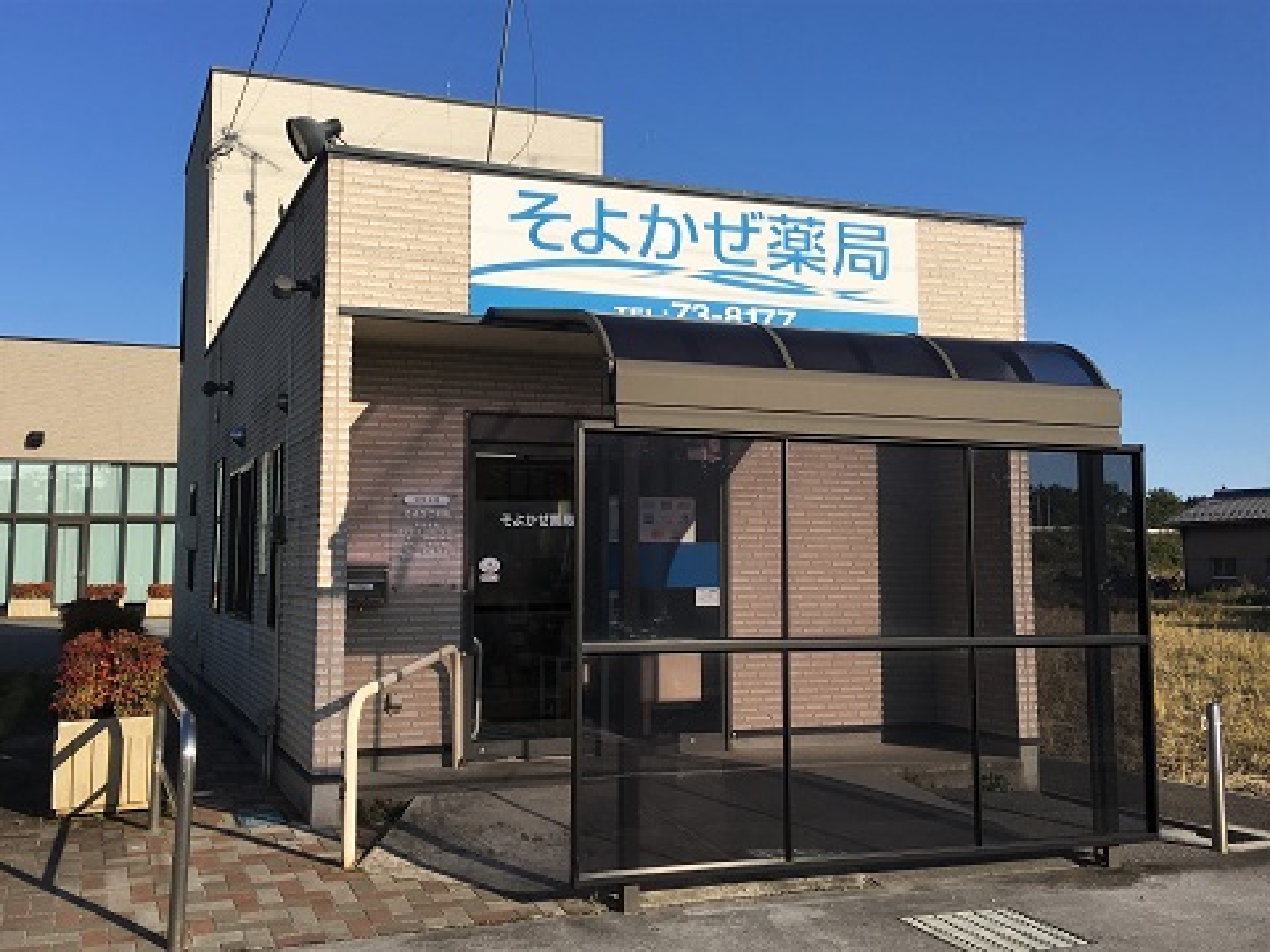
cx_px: 635
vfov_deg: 48.2
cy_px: 476
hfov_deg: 61.7
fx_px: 1064
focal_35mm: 29
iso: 25
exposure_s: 1/1876
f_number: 2.2
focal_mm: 4.15
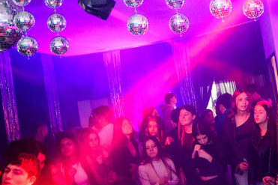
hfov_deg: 44.2
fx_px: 340
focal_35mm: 44
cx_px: 174
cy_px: 63
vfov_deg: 30.3
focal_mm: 17
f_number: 2.8
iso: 2500
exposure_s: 1/20
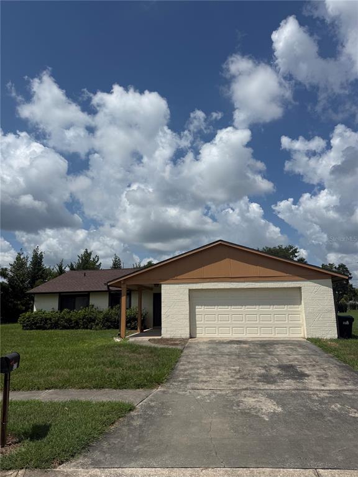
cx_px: 179
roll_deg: +0.3
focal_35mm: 24
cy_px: 238
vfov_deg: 71.6
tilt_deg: +12.1
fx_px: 331
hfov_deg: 56.8
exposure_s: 1/11905
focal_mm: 6.76
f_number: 1.78
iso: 80
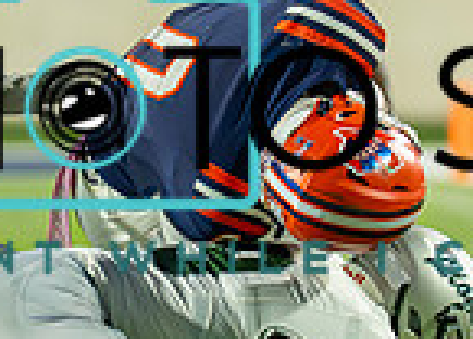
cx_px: 138
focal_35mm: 1635
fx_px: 21995
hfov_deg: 1.2
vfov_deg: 0.9
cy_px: 164
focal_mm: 200
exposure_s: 1/1250
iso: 1600
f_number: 2.8
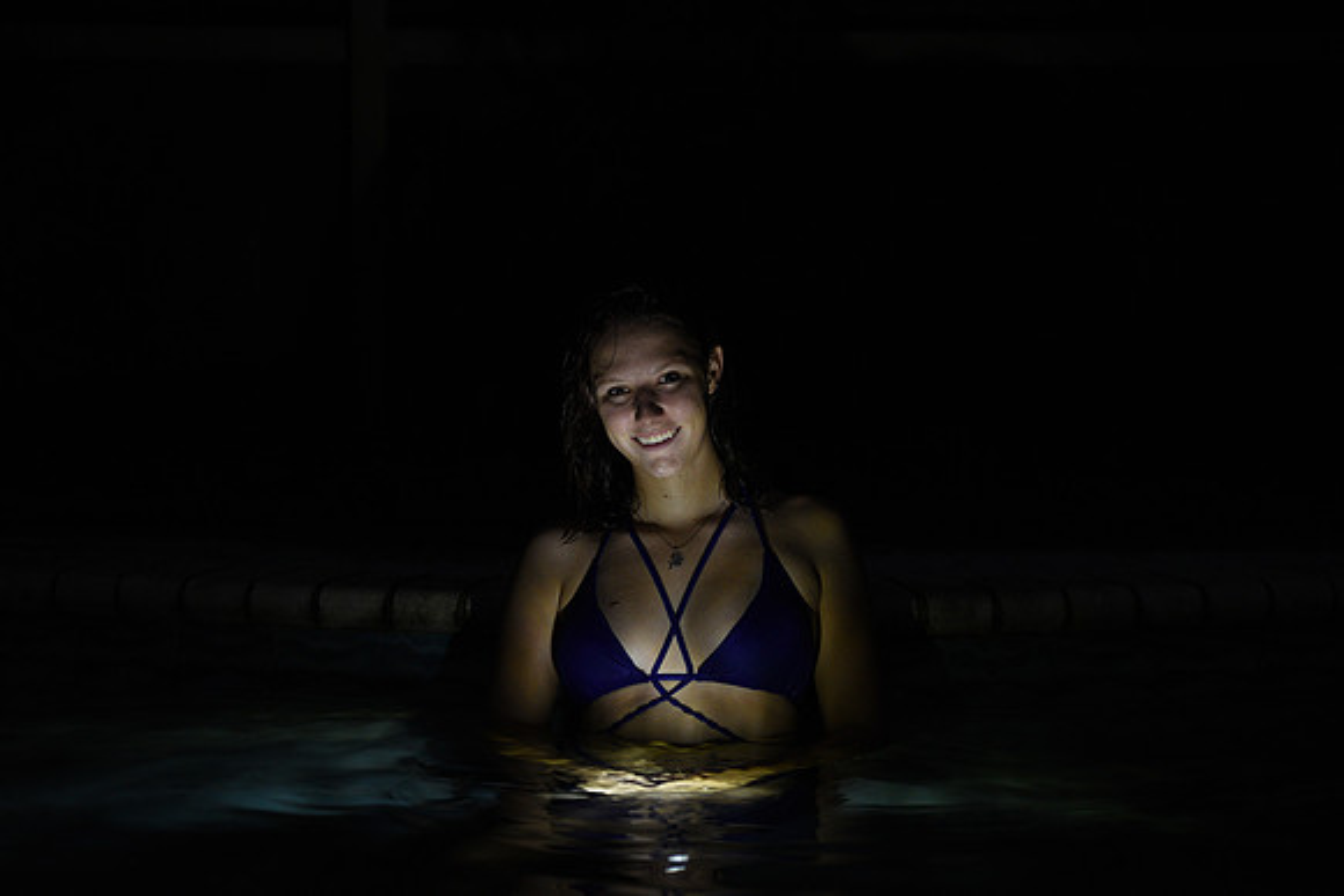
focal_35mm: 105
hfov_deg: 19.5
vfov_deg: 13.0
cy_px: 448
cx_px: 672
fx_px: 3921
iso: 1600
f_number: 2.8
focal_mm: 105
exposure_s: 1/40
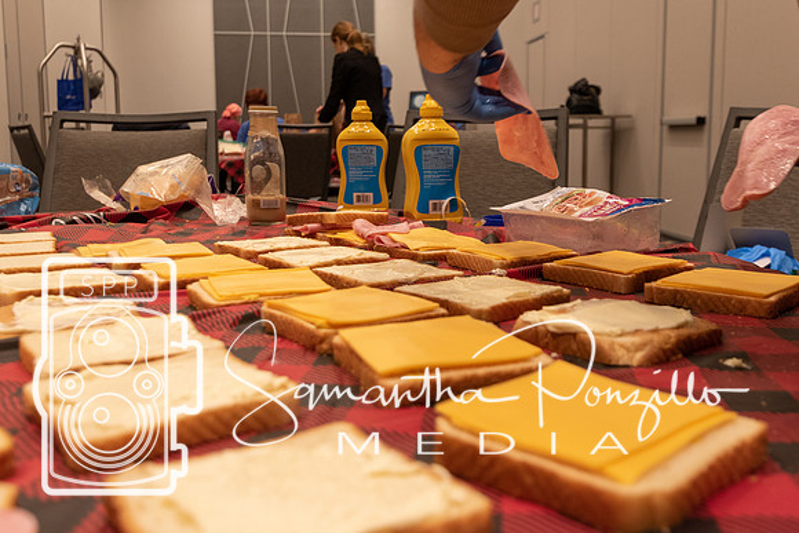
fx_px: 792
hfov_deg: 53.5
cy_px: 224
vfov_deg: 37.1
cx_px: 438
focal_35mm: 36
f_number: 4
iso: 400
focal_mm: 19
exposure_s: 1/60
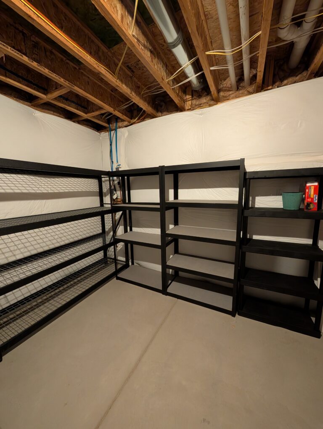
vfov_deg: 110.5
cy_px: 214
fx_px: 149
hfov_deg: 94.6
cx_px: 162
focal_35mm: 12
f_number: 1.7
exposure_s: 1/24
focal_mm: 2.02
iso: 1153
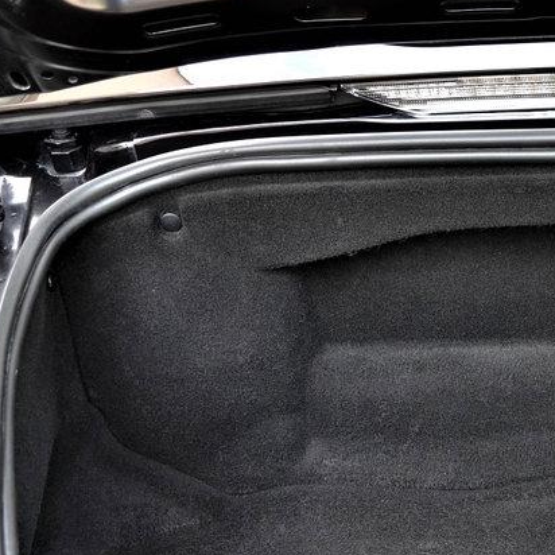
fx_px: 1379
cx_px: 674
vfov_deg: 22.6
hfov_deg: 21.1
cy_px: 382
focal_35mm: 76
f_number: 5
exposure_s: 1/100
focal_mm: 24
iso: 500
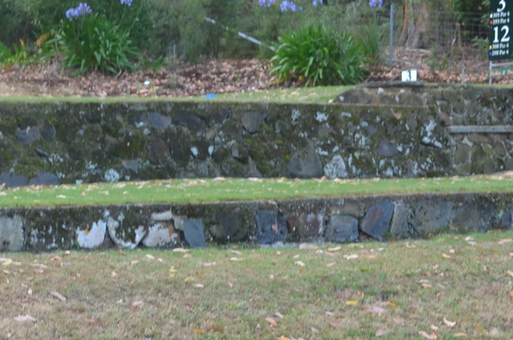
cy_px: 148
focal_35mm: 130
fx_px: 1849
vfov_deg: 10.5
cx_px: 57
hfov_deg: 15.6
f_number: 4.2
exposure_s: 1/30
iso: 100
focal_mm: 26
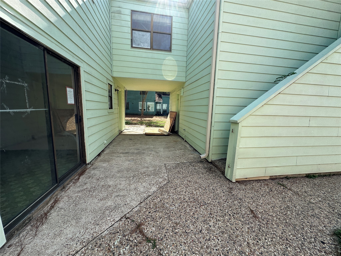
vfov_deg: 85.7
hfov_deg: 102.1
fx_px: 138
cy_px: 128
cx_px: 170
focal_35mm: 14
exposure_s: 1/711
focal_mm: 2.22
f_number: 2.2
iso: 40
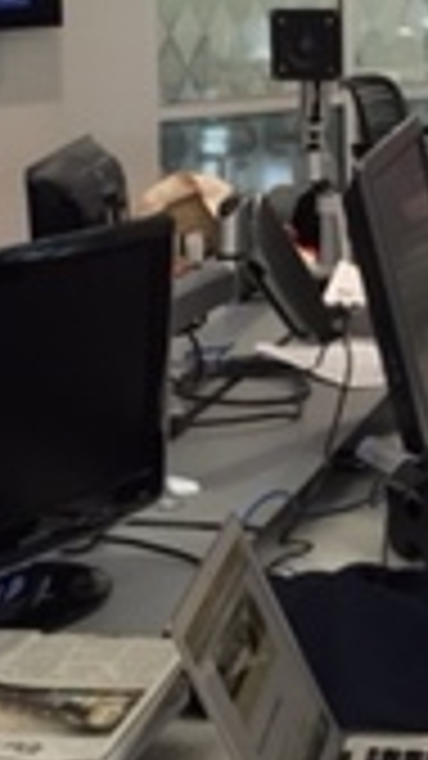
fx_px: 2422
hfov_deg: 10.1
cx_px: 144
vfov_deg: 17.7
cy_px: 144
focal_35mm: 120
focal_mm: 4.15
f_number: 2.2
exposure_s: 1/30
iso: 64
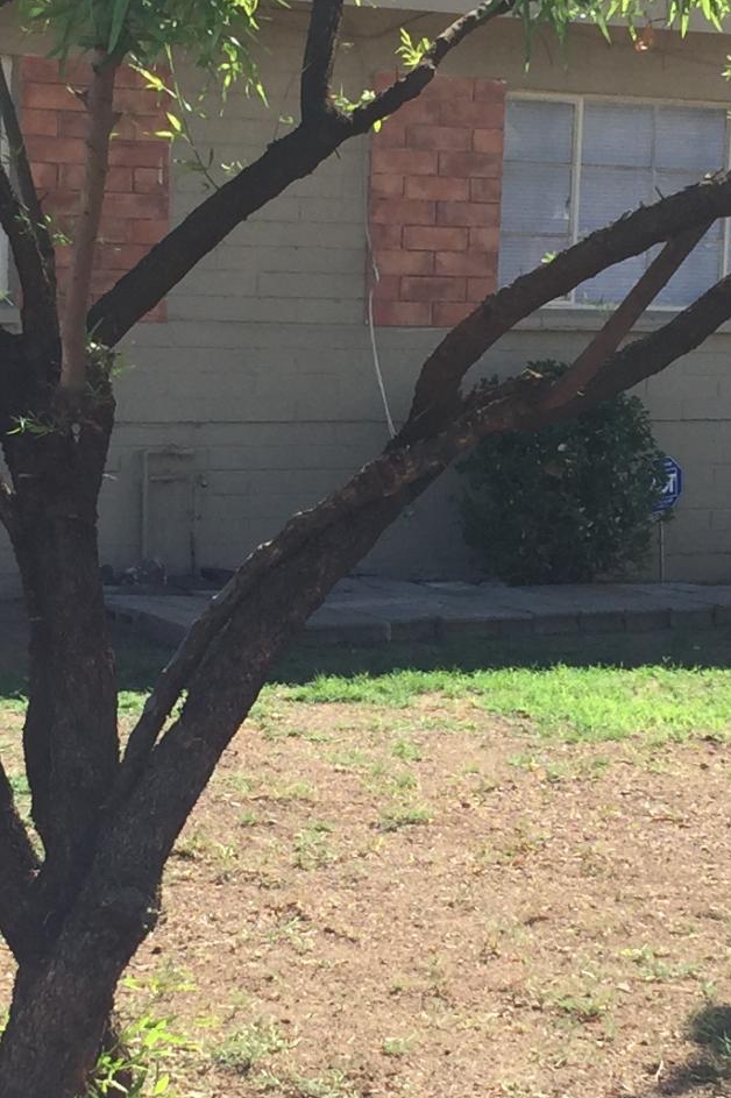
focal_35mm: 96
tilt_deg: -7.3
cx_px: 368
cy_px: 685
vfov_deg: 21.2
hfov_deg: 14.2
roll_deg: -1.8
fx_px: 2926
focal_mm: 4.15
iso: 32
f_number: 2.2
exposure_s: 1/824
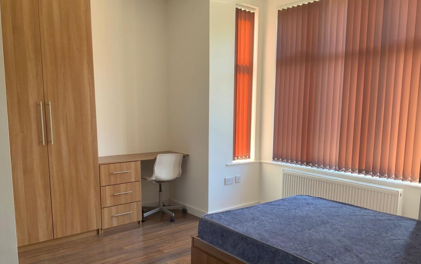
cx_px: 209
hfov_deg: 61.2
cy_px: 157
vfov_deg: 40.5
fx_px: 356
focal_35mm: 31
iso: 64
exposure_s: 1/87
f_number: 1.8
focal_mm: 3
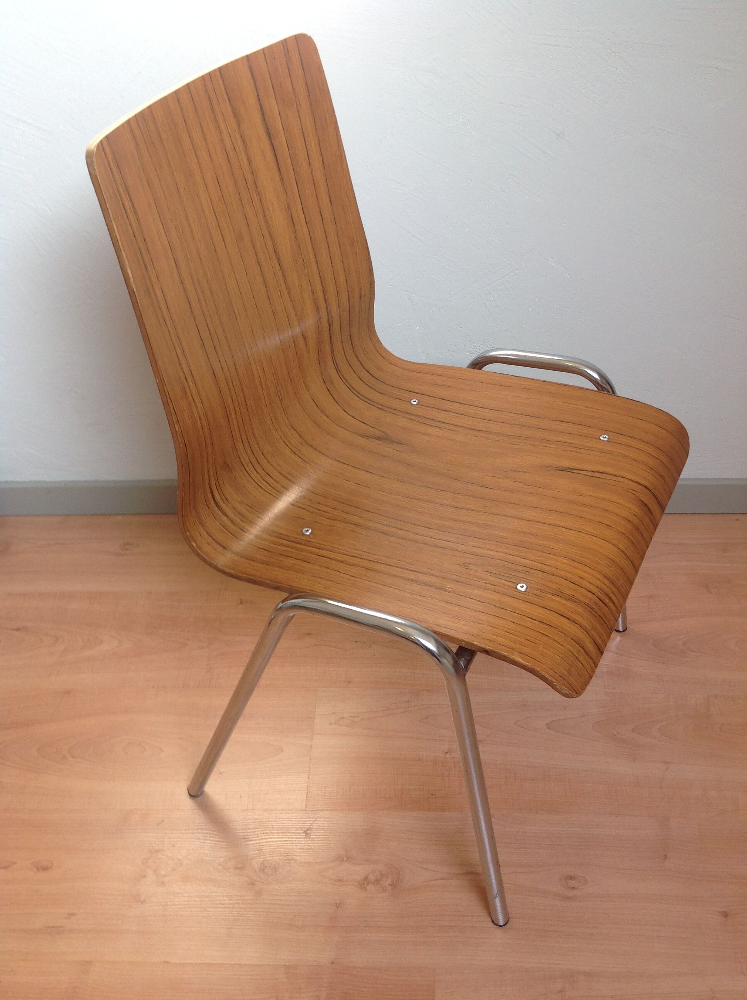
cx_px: 374
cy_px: 500
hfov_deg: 40.6
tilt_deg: -41.4
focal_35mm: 35
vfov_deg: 52.7
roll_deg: +2.7
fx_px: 1010
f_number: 2.4
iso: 64
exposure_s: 1/60
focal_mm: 4.28
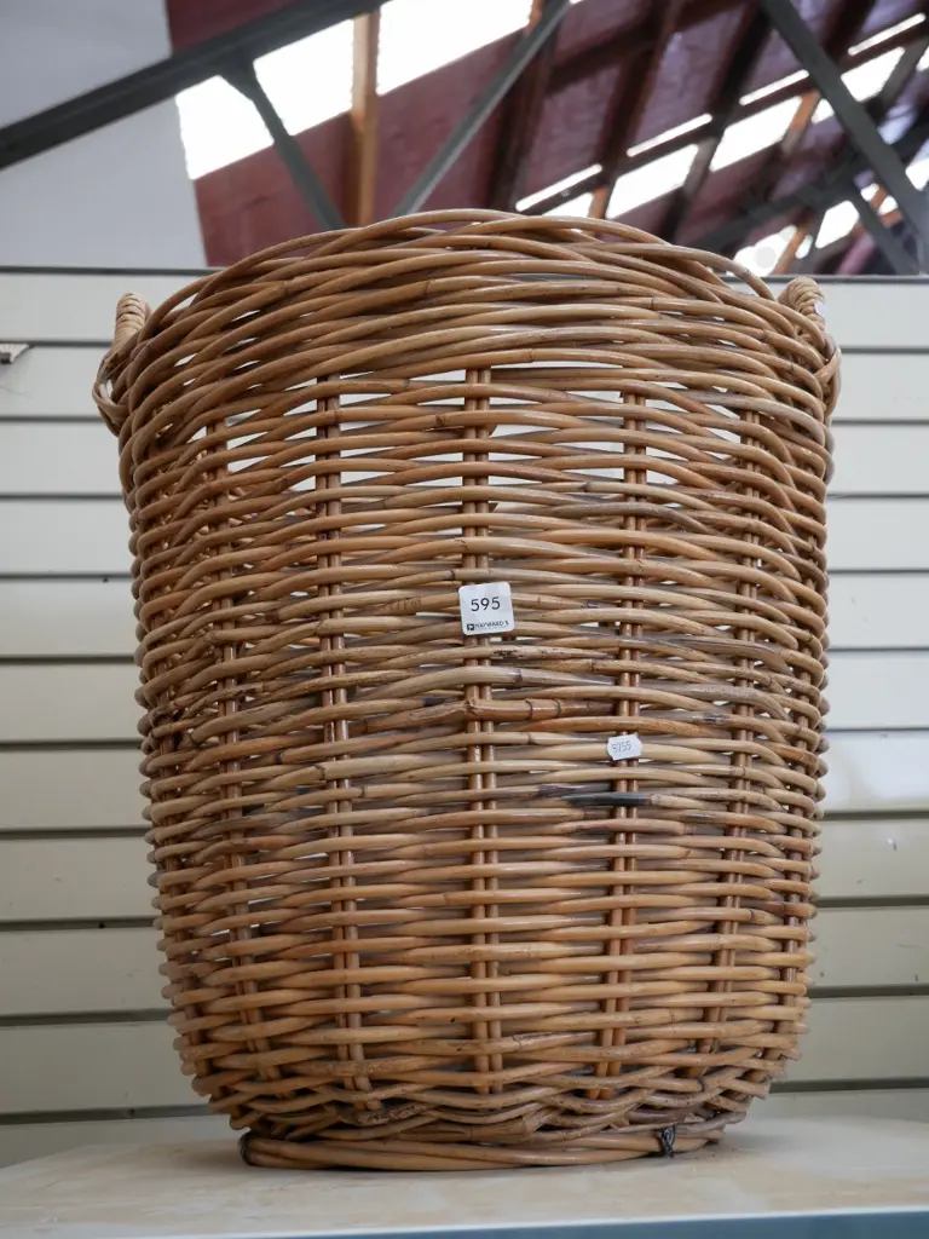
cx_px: 464
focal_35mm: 40
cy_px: 620
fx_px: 1431
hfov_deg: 36.0
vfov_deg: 46.8
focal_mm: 20
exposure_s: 1/60
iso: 1000
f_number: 4.1
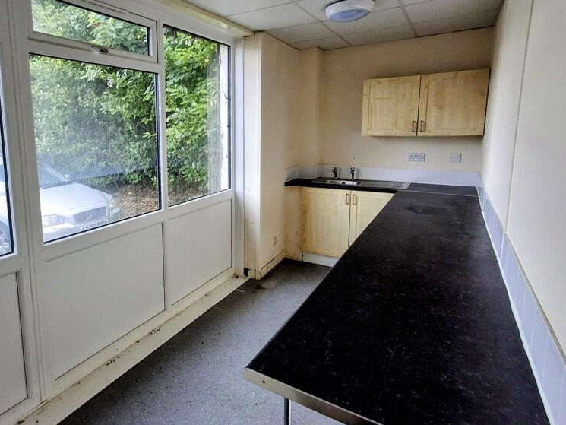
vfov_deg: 60.8
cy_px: 182
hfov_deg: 74.4
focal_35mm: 22
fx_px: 360
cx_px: 197
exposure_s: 1/120
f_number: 2.2
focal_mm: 1.64
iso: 40
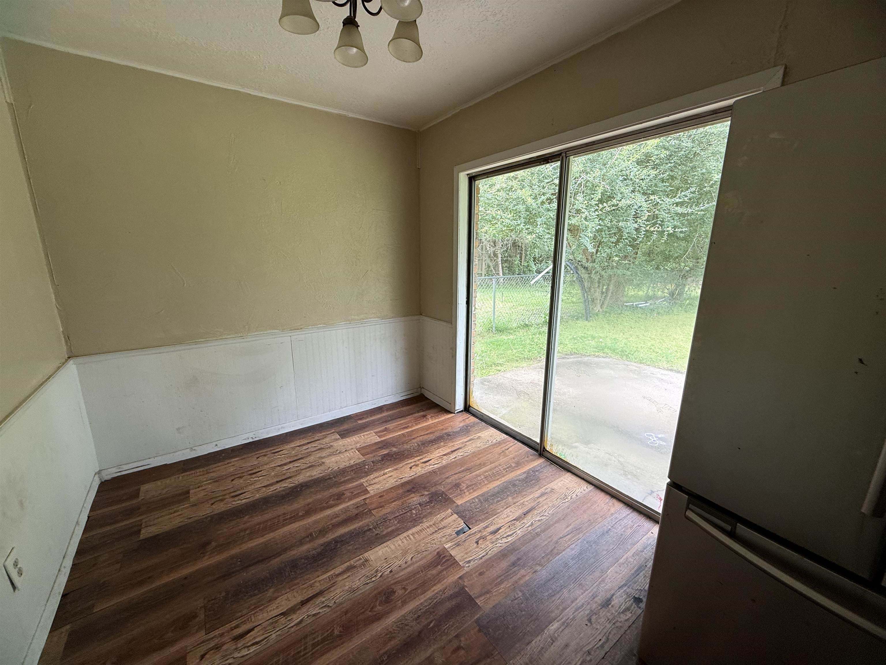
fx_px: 358
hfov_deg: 102.1
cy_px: 332
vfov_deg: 85.7
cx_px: 443
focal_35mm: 14
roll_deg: -0.3
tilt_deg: -11.4
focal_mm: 2.22
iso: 64
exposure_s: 1/99
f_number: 2.2
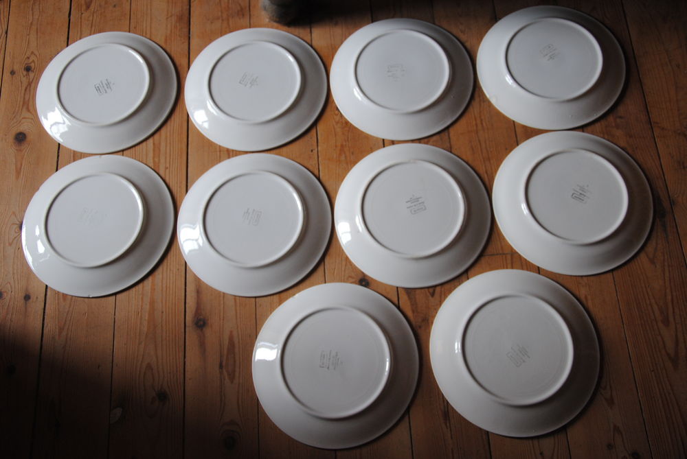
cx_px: 344
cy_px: 230
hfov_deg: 49.5
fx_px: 745
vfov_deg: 34.3
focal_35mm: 39
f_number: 4
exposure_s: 1/30
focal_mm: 26
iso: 360
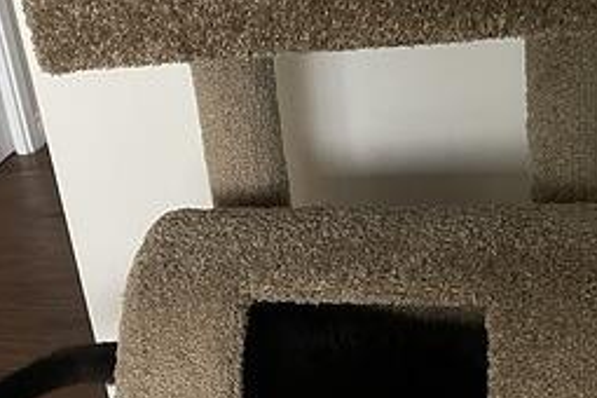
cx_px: 164
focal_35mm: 68
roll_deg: +11.5
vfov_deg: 19.9
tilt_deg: -26.6
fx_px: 1128
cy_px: 274
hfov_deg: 29.3
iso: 800
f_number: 1.6
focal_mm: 4.2
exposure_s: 1/30
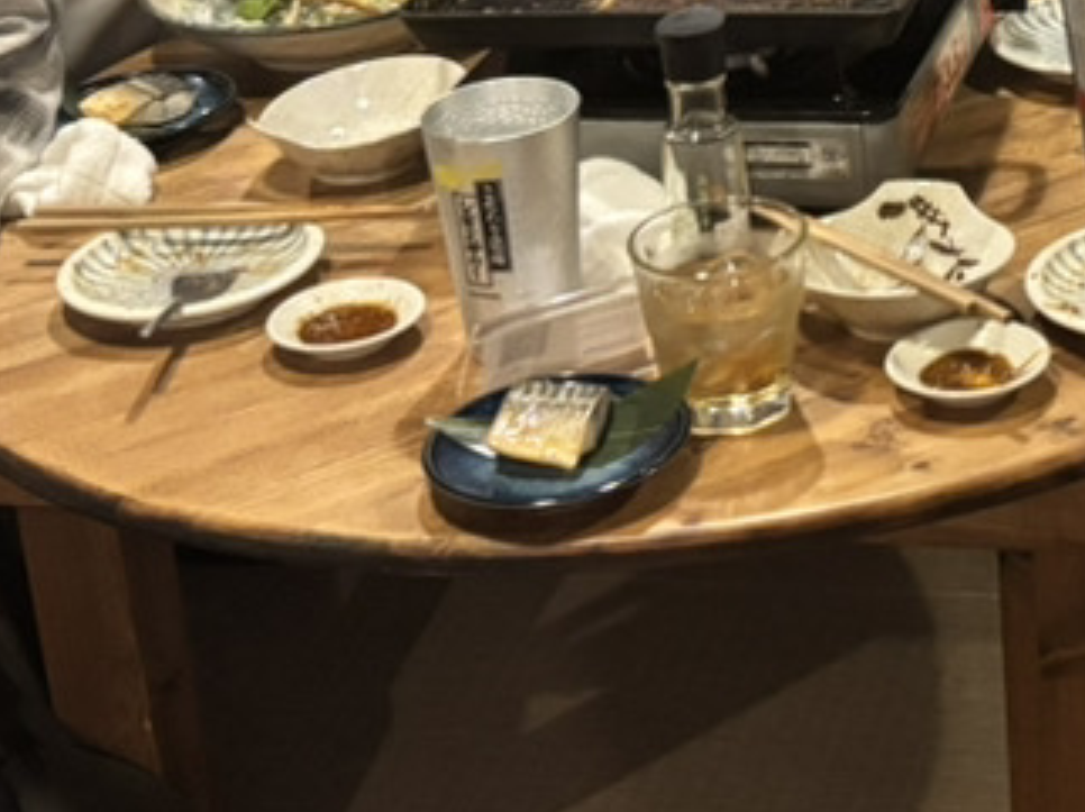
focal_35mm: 97
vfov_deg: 14.5
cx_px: 933
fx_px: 3038
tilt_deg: -14.6
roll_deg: +3.1
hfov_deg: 19.9
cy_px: -273
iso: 400
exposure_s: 1/40
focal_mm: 5.96
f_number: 1.6
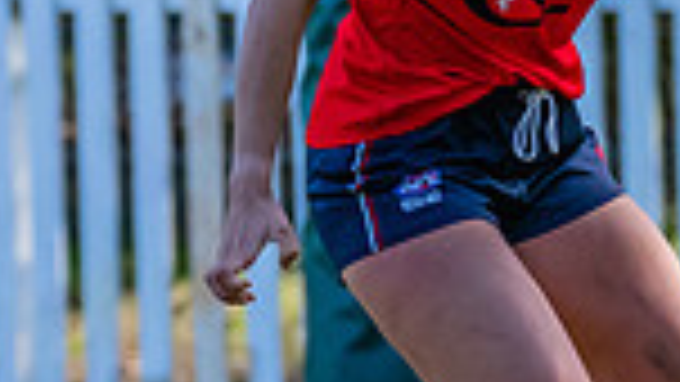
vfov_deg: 0.5
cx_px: 625
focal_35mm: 2461
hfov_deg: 0.9
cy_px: 151
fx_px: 44382
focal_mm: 420
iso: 2200
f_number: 6
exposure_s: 1/1600
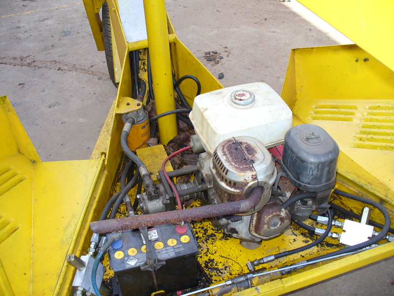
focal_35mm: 37
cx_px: 197
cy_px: 148
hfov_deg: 50.1
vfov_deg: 38.7
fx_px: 421
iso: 80
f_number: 2.8
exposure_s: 1/200
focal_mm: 6.1
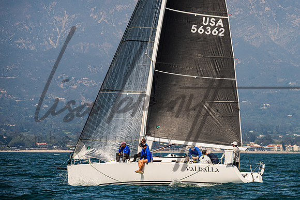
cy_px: 91
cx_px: 184
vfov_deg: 4.9
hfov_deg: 7.4
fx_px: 2320
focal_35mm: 278
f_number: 8
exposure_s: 1/2500
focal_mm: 210
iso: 500
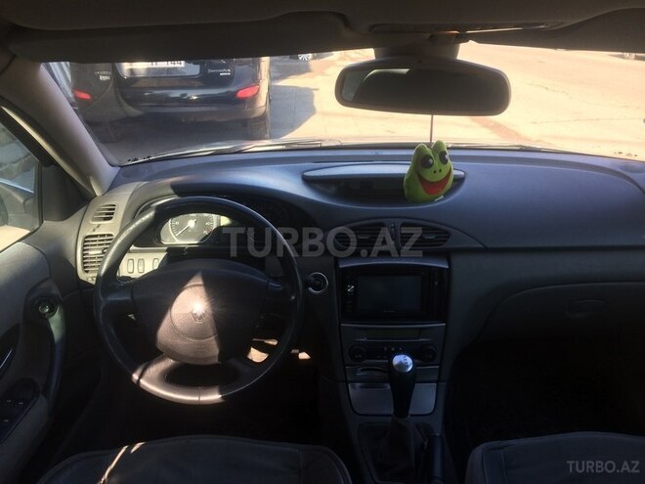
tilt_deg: -21.7
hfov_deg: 61.7
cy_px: 242
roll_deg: +2.1
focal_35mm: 29
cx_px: 322
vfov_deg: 48.2
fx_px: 540
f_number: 2.2
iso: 32
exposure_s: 1/218
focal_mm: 4.15
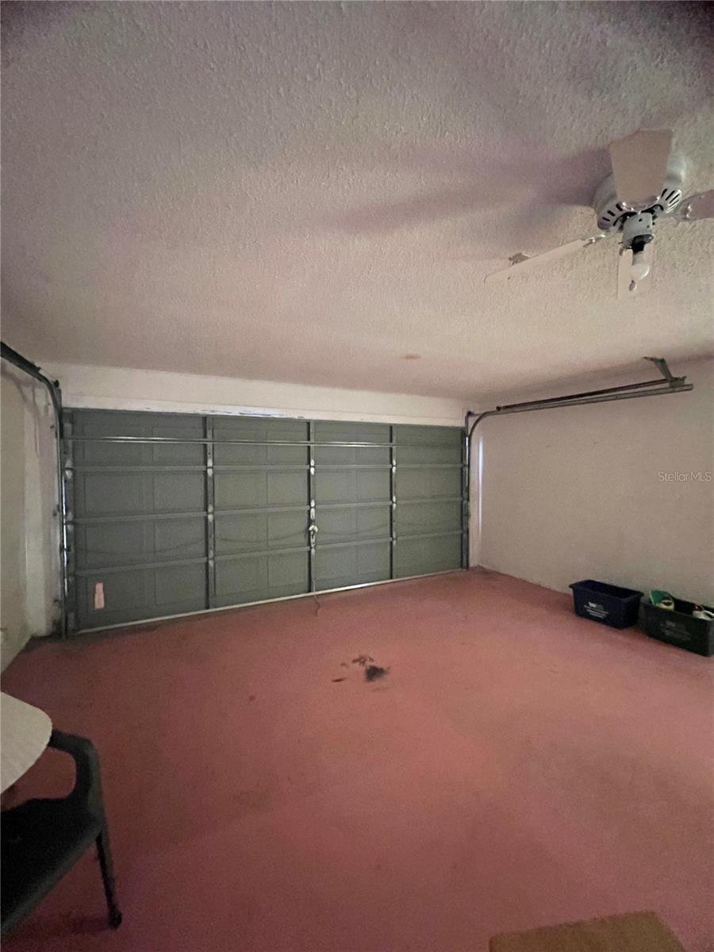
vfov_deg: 106.2
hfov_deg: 89.9
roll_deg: +0.2
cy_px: 476
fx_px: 358
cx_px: 357
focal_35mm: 13
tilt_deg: -3.7
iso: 1250
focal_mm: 1.57
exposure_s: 1/30
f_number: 1.8
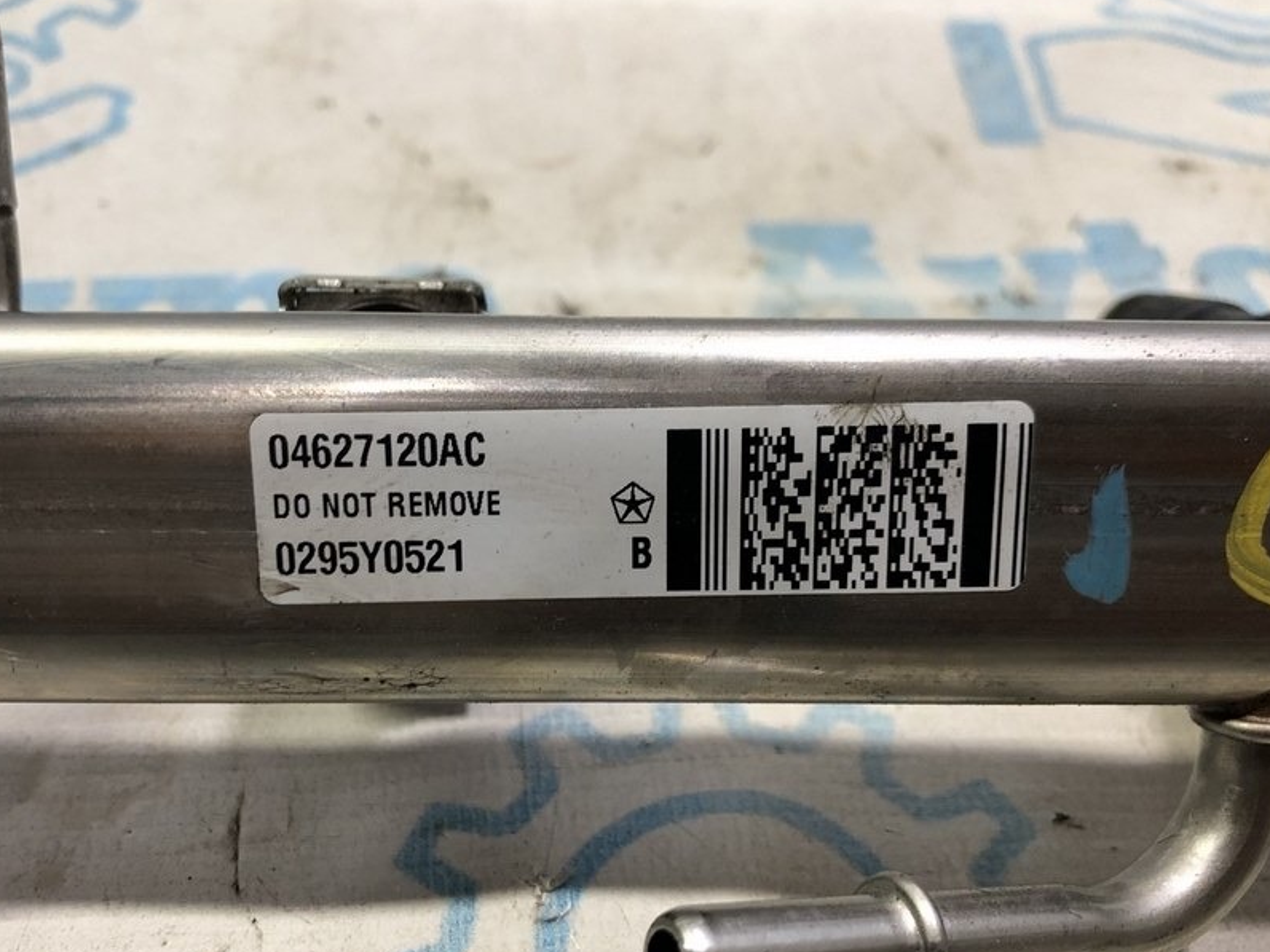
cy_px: 541
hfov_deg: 51.3
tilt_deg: -42.5
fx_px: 1321
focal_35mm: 36
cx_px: 570
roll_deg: -2.0
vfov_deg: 39.6
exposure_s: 1/33
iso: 32
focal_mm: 4
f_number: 1.8
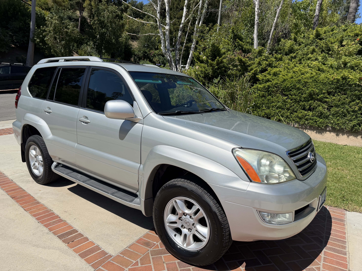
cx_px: 181
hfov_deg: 71.6
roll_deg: -5.9
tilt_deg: -12.0
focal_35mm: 24
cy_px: 136
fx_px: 251
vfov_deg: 56.8
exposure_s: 1/7353
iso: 100
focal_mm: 6.76
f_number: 1.78
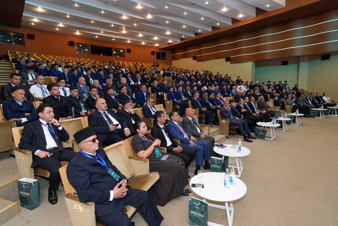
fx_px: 178
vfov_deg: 64.6
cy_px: 113
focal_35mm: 19
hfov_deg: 86.9
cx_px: 169
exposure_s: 1/160
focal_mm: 19
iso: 2000
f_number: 3.5
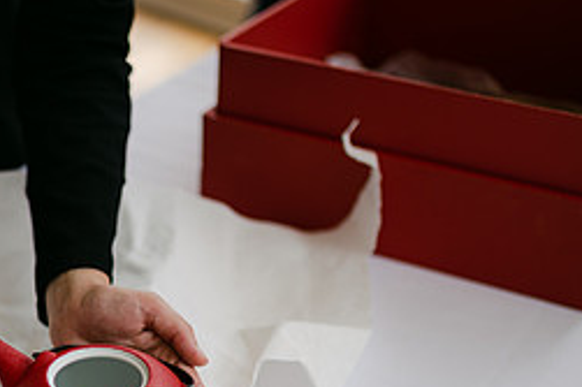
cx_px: 90
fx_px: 1309
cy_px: 368
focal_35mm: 81
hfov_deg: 24.5
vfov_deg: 16.5
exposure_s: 1/1000
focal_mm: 35
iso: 100
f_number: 1.4
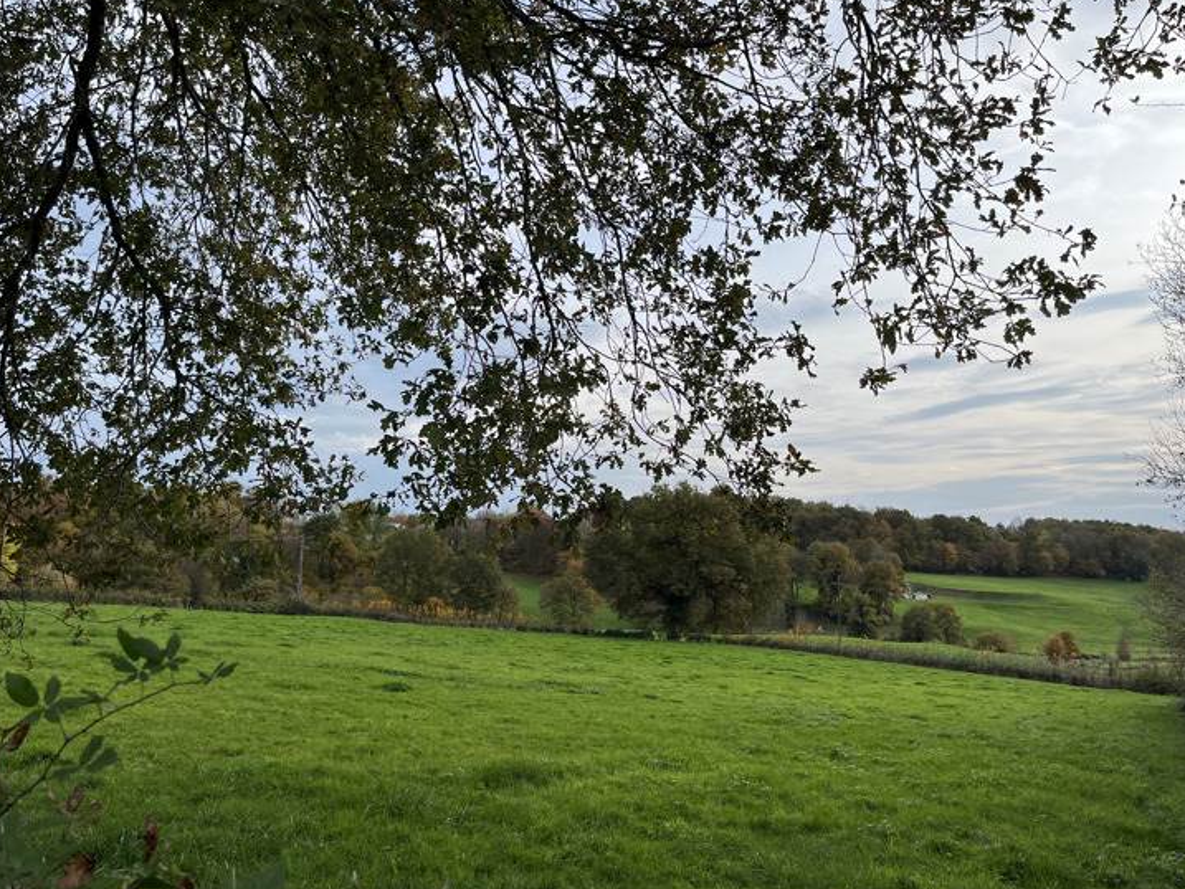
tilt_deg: +5.6
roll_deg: -0.1
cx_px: 567
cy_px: 423
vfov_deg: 48.2
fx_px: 993
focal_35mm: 29
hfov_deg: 61.6
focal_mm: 5.1
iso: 50
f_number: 1.6
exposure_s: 1/1721
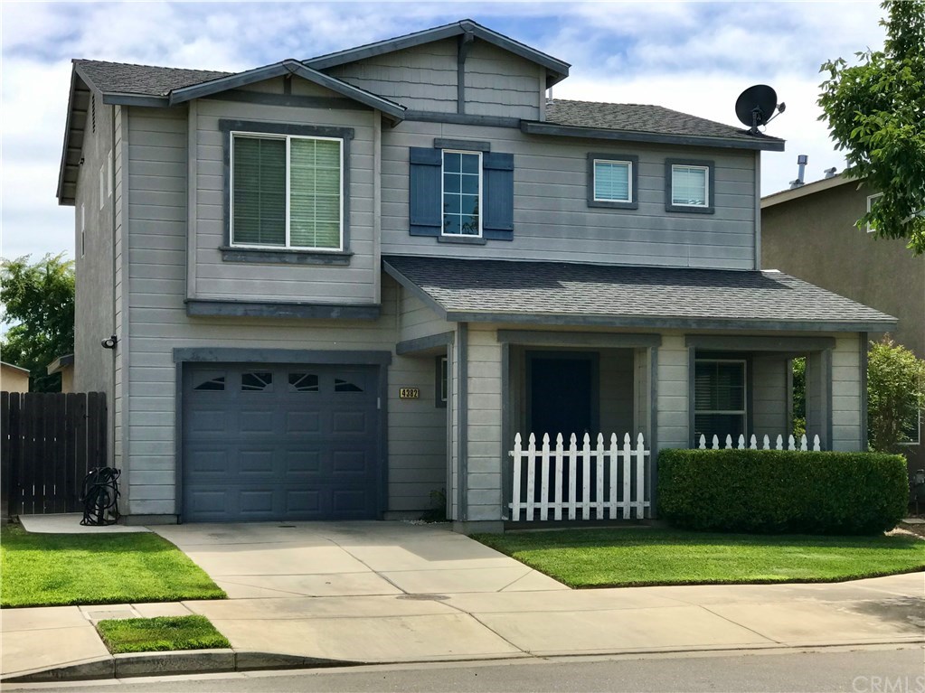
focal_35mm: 57
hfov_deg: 33.8
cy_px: 346
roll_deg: +0.2
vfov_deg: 25.7
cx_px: 462
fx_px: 1523
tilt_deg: +4.4
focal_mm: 6.6
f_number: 2.8
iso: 20
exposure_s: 1/812
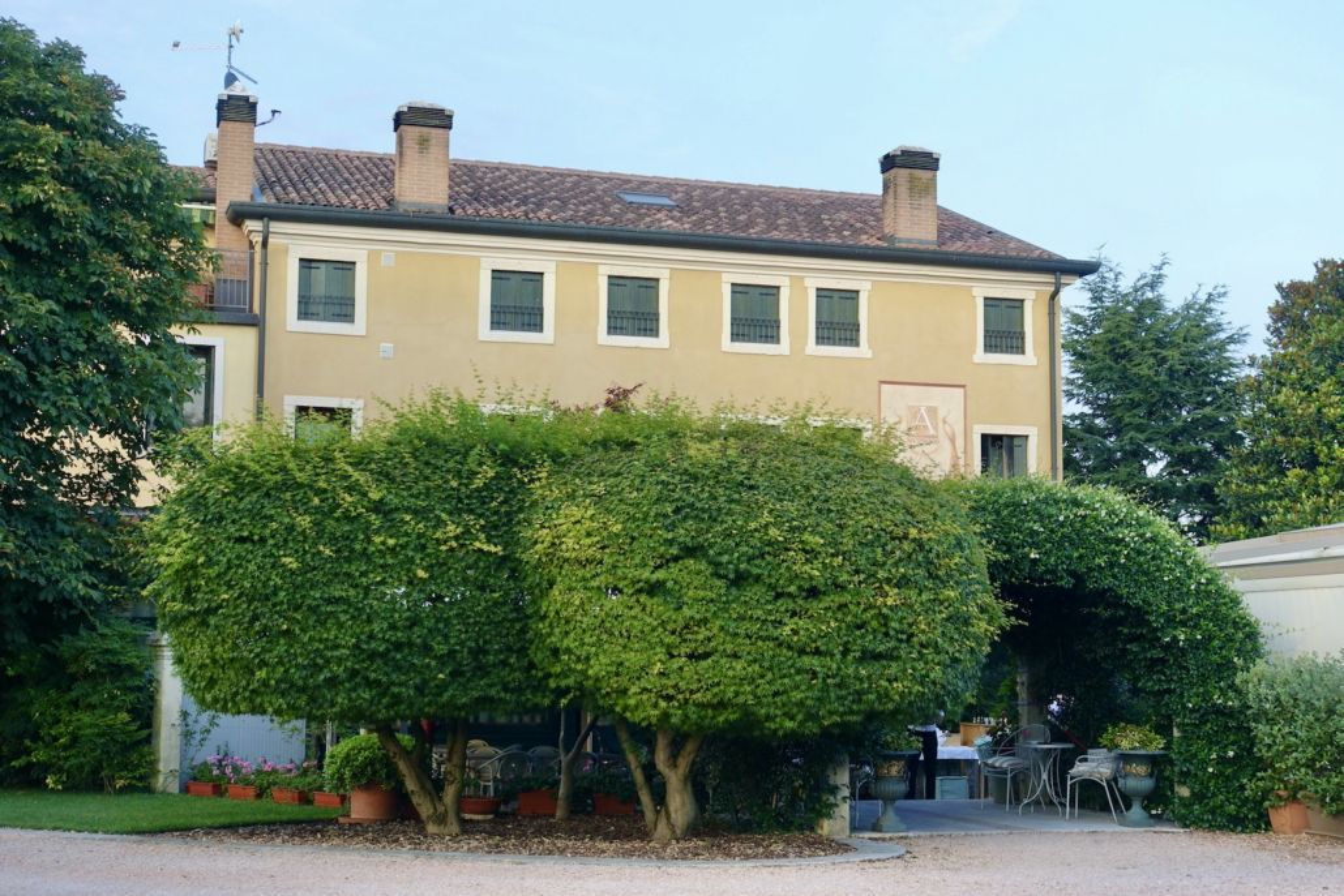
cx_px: 672
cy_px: 448
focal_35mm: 56
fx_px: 2091
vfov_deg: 24.2
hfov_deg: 35.6
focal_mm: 20.43
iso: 125
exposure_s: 1/80
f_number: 5
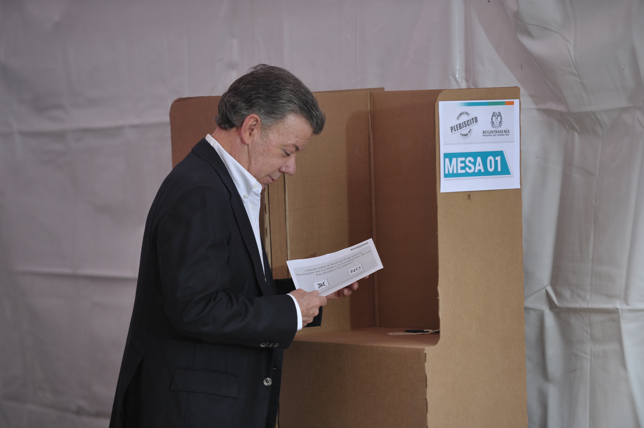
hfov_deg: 12.1
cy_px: 214
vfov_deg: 8.1
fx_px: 3039
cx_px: 322
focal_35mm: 170
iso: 1000
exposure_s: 1/400
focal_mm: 170
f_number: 3.2
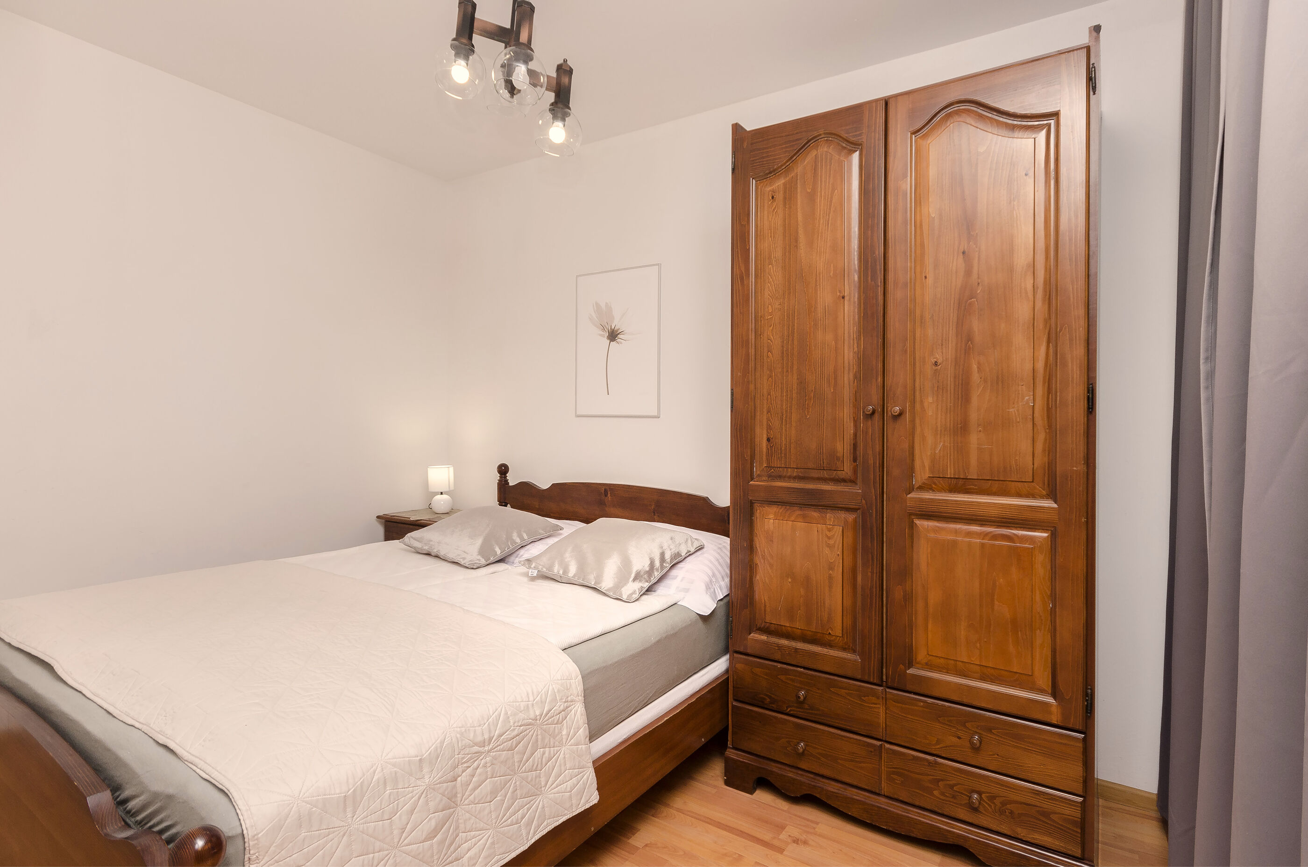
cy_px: 434
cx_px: 654
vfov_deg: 67.2
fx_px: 653
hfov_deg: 90.1
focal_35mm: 18
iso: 160
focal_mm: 12
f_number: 7.1
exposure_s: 1/125
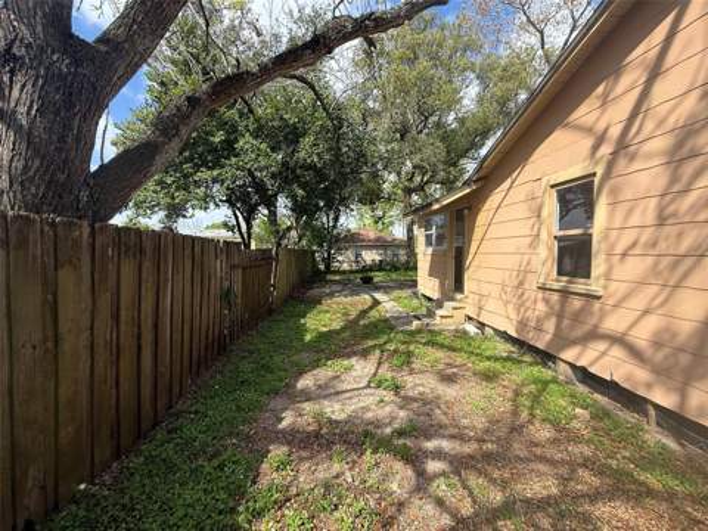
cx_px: 354
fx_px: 286
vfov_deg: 85.7
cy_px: 266
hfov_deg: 102.1
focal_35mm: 14
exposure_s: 1/751
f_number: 2.2
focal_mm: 2.22
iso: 50
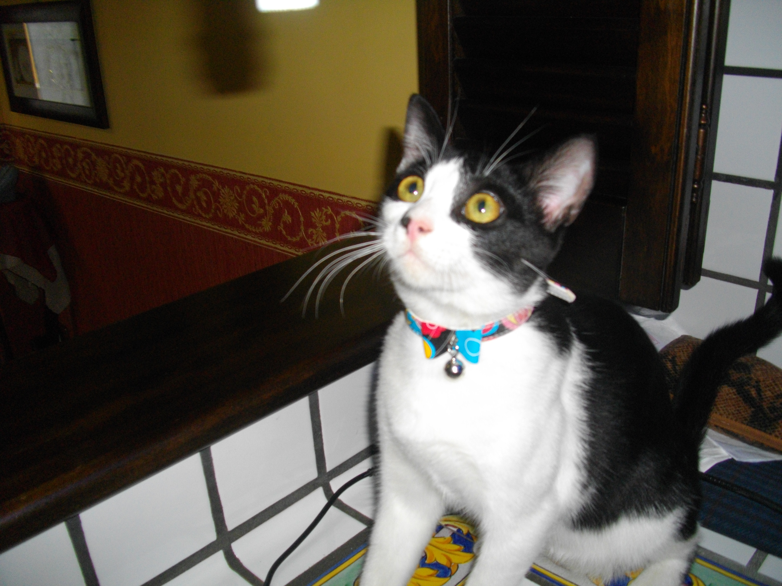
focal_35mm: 32
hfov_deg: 56.8
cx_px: 391
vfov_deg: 44.2
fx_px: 723
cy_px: 293
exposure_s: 1/50
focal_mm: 5.7
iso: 200
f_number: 2.9
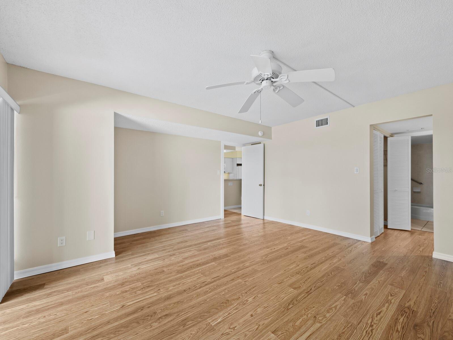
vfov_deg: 85.7
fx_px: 183
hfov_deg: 102.0
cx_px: 226
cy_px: 170
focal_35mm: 14
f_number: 11
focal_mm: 7
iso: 400
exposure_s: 1/2
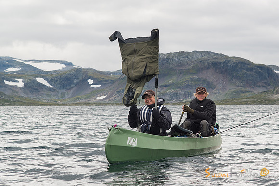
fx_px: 824
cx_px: 167
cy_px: 88
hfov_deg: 19.2
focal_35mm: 106
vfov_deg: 12.9
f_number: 8
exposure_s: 1/250
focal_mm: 85
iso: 100
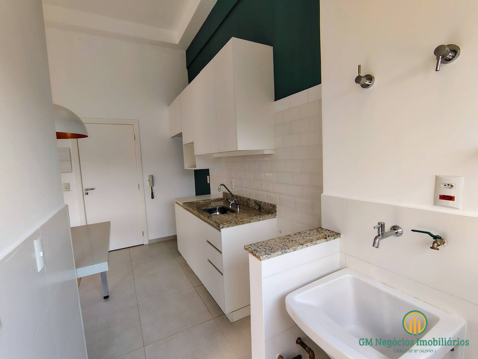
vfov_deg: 78.1
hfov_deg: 94.5
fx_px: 221
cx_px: 239
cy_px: 180
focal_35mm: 16
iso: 100
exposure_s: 1/184
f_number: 2.2
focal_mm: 2.13
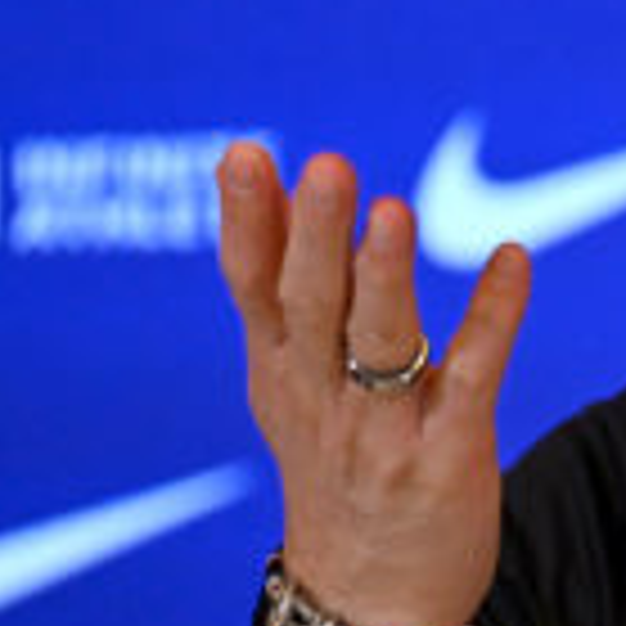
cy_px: 378
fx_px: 18700
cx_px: 964
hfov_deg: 1.9
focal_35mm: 914
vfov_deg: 1.9
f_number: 2.8
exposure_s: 1/500
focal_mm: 200
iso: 2500
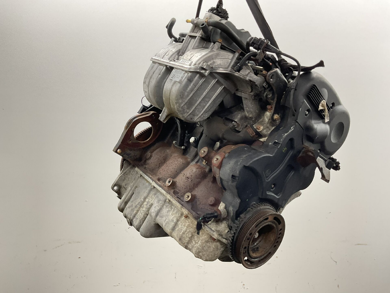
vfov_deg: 48.2
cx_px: 195
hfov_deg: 61.7
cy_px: 146
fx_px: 327
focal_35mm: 29
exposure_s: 1/50
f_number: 1.8
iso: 50
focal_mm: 3
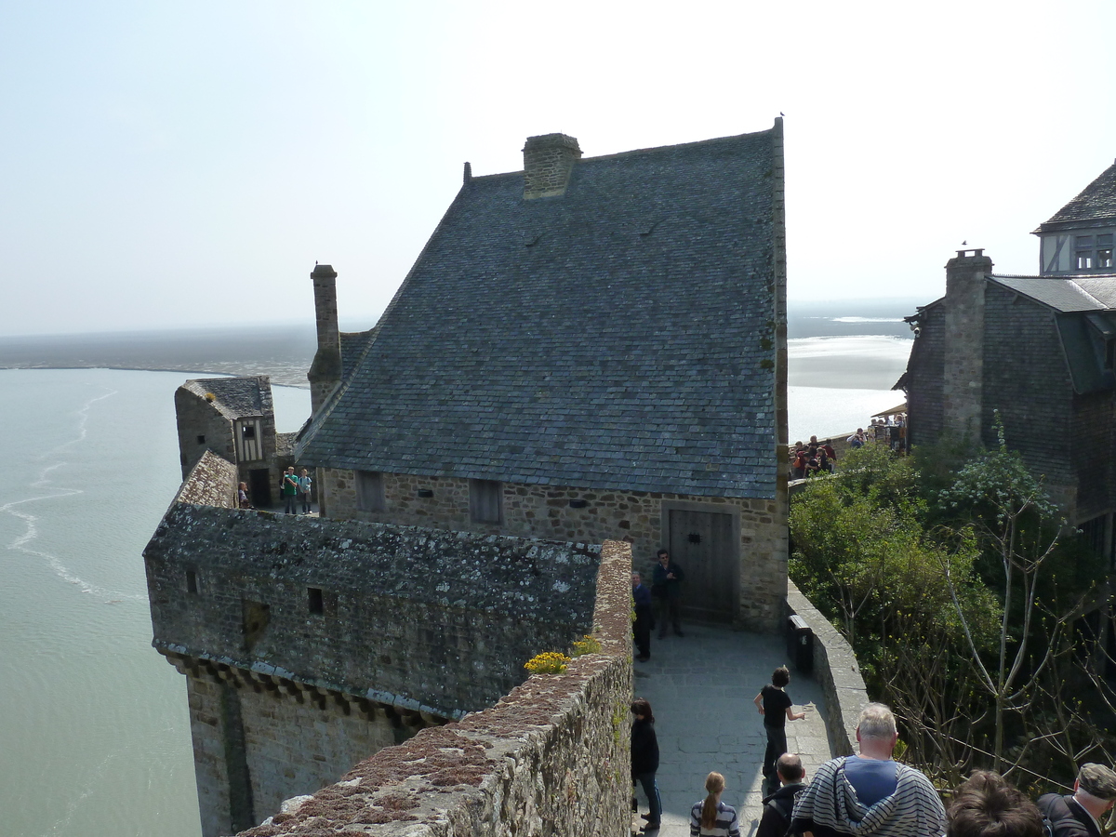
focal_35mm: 25
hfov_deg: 69.4
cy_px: 418
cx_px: 558
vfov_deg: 54.9
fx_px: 806
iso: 125
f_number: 5
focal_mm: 4.1
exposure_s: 1/500
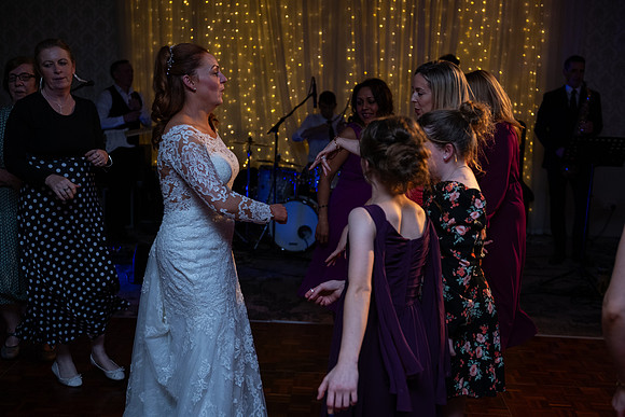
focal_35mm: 48
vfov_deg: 28.1
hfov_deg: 41.1
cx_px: 312
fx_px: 833
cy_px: 208
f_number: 3.5
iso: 1000
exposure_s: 1/160
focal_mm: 48
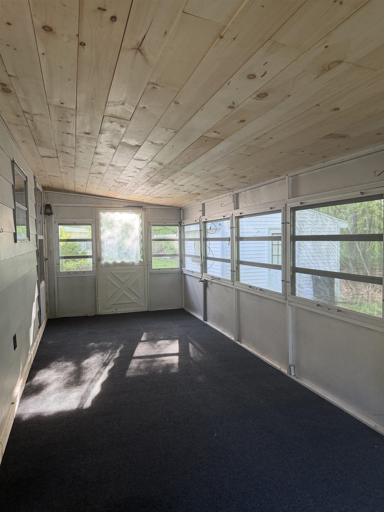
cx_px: 192
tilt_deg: -3.7
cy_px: 256
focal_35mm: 24
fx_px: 355
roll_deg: +0.9
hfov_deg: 56.8
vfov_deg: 71.6
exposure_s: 1/89
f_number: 1.78
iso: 200
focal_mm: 6.76
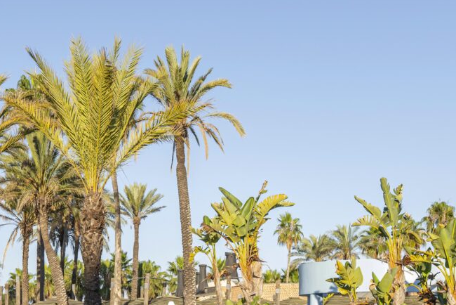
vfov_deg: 20.7
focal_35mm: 63
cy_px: 328
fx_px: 798
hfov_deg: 31.4
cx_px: 119
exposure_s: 1/60
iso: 50
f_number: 8
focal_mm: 16
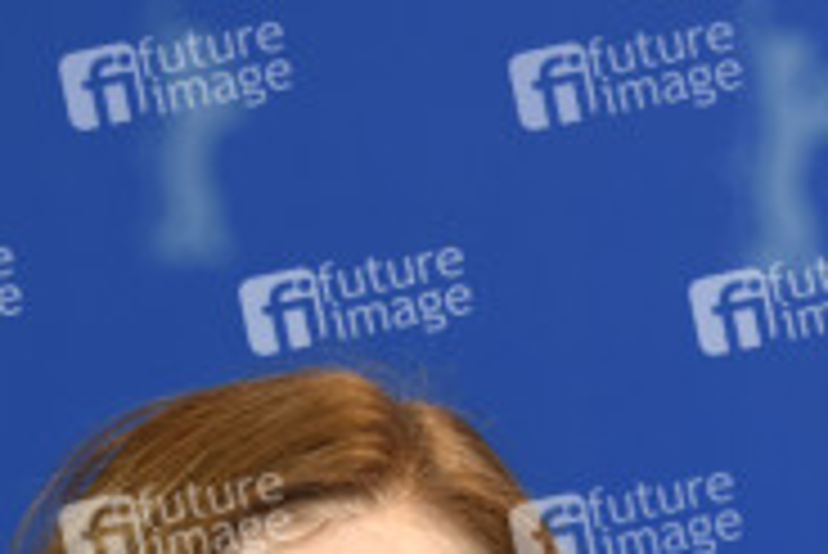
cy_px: 640
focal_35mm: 404
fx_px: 9299
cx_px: 686
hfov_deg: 5.1
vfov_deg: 3.4
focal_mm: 110
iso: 640
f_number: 3.2
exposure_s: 1/400
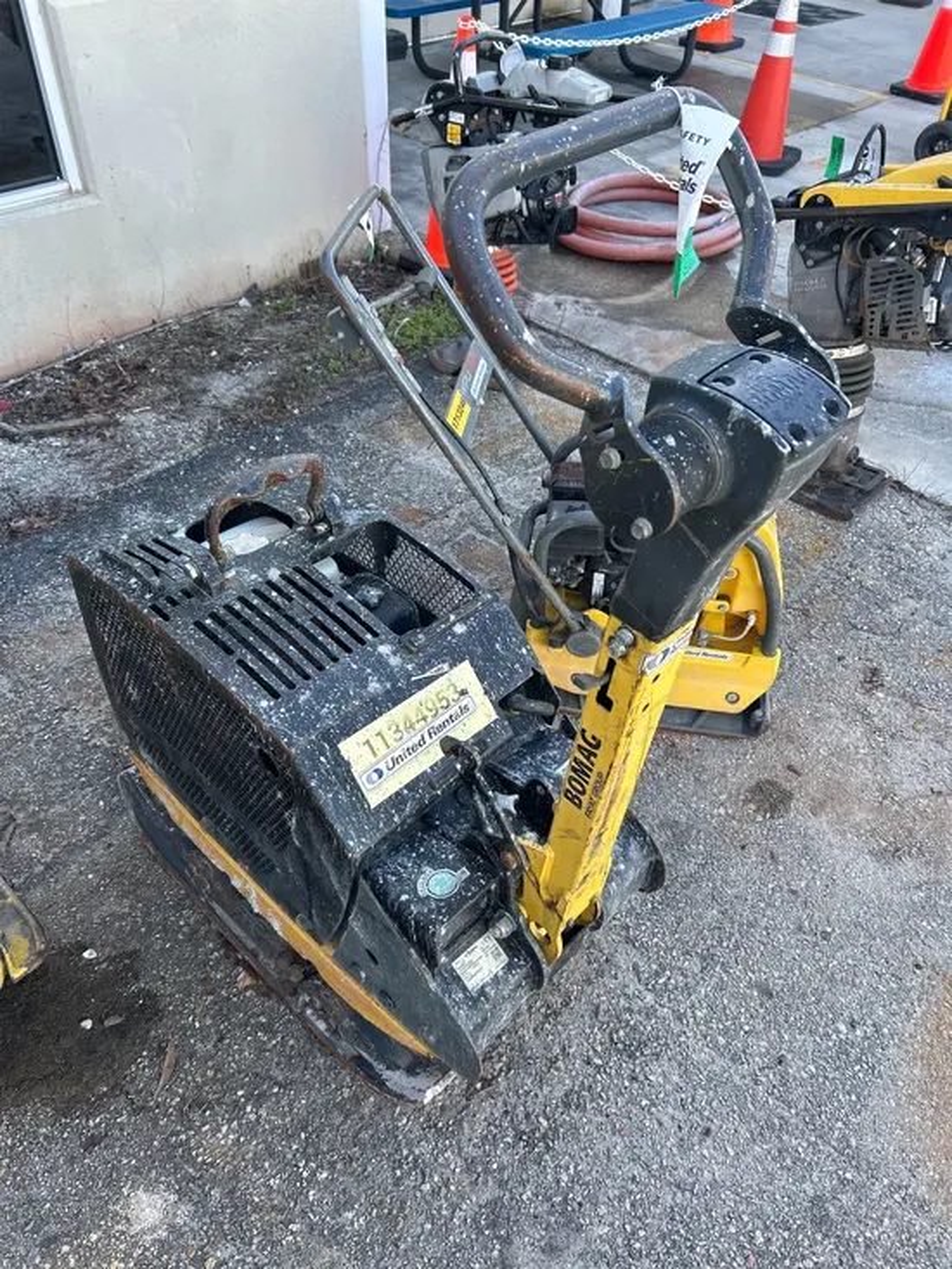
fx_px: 953
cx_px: 476
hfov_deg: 53.1
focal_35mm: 26
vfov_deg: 67.3
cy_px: 634
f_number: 1.5
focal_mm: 5.7
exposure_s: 1/367
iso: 50
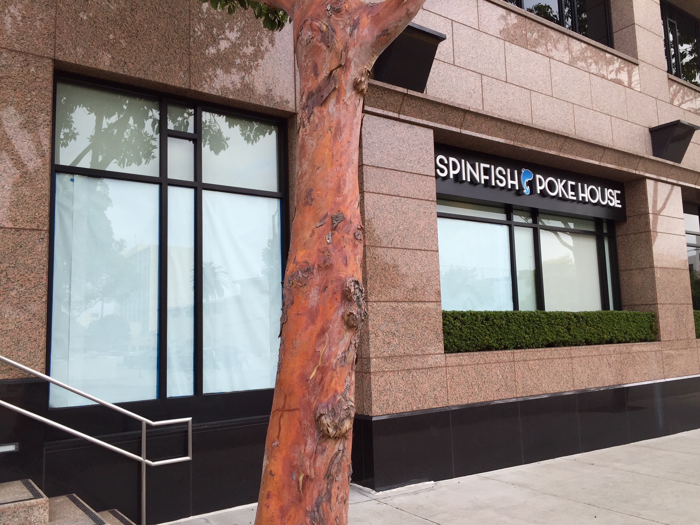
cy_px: 262
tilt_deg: +6.0
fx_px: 586
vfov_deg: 48.2
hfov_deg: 61.7
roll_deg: +0.7
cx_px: 350
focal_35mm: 29
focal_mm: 4.15
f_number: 2.2
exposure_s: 1/314
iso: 32
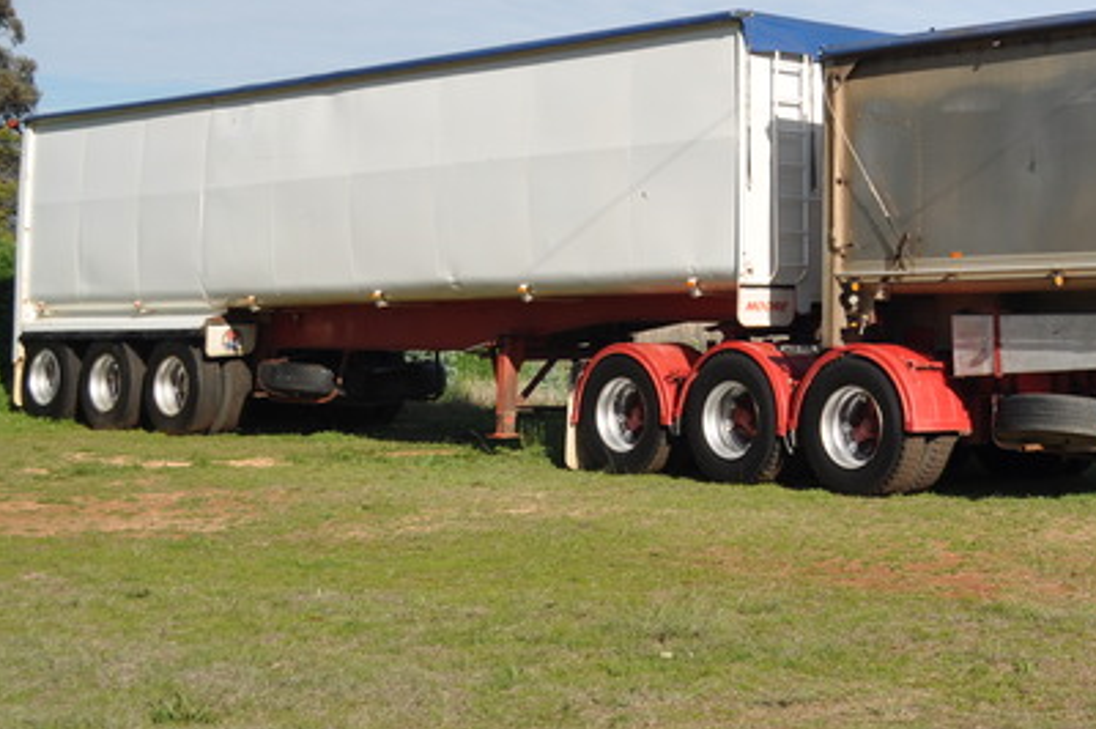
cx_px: 1088
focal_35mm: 66
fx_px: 2008
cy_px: 100
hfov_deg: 28.7
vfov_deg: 20.2
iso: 200
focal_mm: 22
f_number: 7.1
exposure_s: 1/250
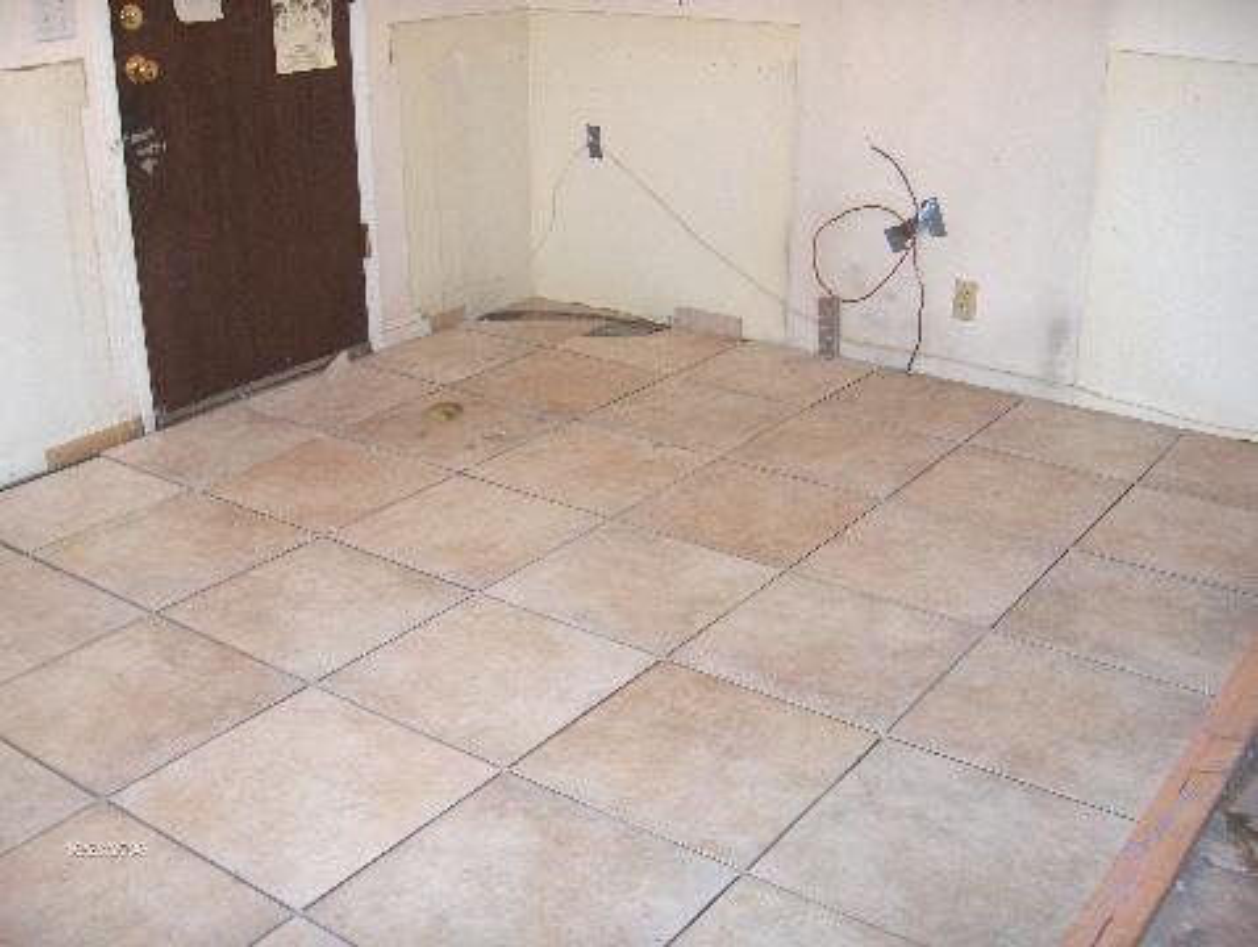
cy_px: 474
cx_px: 629
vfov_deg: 36.9
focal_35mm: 39
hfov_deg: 47.8
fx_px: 1419
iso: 100
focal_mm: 8
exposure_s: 1/60
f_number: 2.8
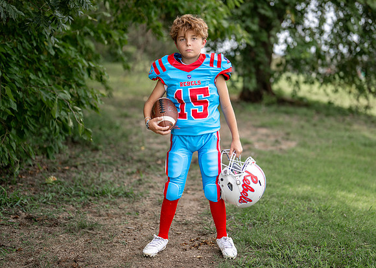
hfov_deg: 30.7
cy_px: 125
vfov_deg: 22.2
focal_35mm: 64
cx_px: 205
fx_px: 683
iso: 100
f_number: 1.2
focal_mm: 50
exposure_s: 1/2500
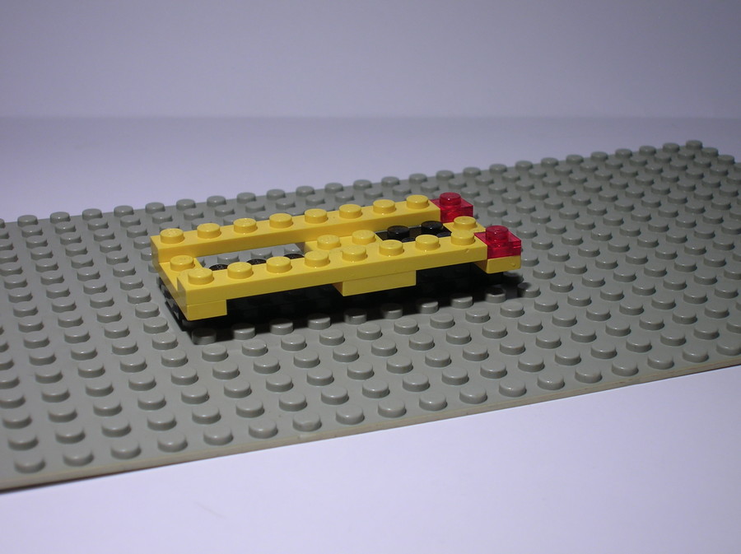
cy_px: 277
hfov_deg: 30.8
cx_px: 370
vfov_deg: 23.2
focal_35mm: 63
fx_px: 1347
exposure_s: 1/22.8
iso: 50
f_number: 3.6
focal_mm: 10.4
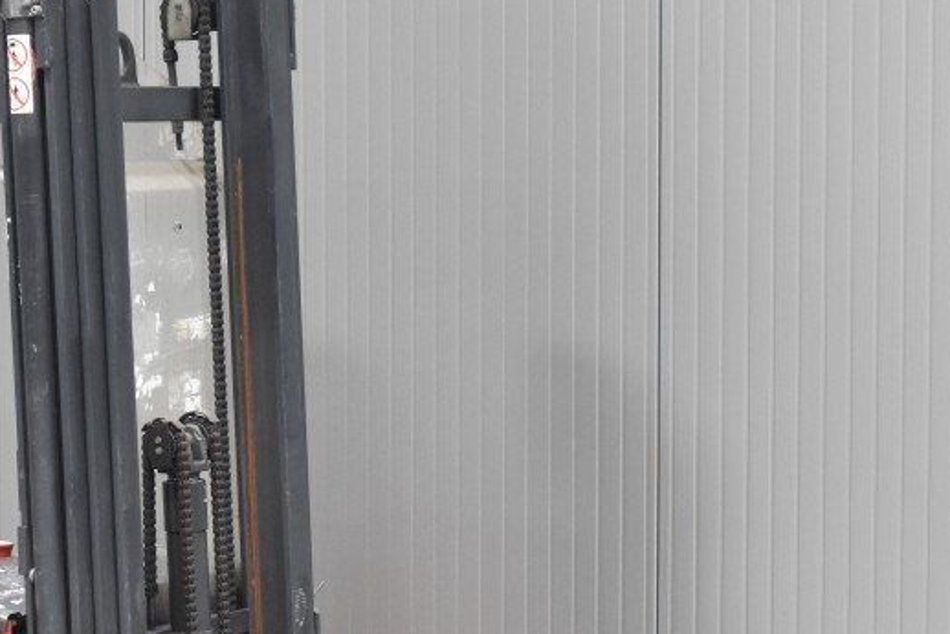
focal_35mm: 125
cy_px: 535
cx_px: 303
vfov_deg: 10.9
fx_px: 3300
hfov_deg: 16.3
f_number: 6.3
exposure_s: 1/25
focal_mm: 36
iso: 2000
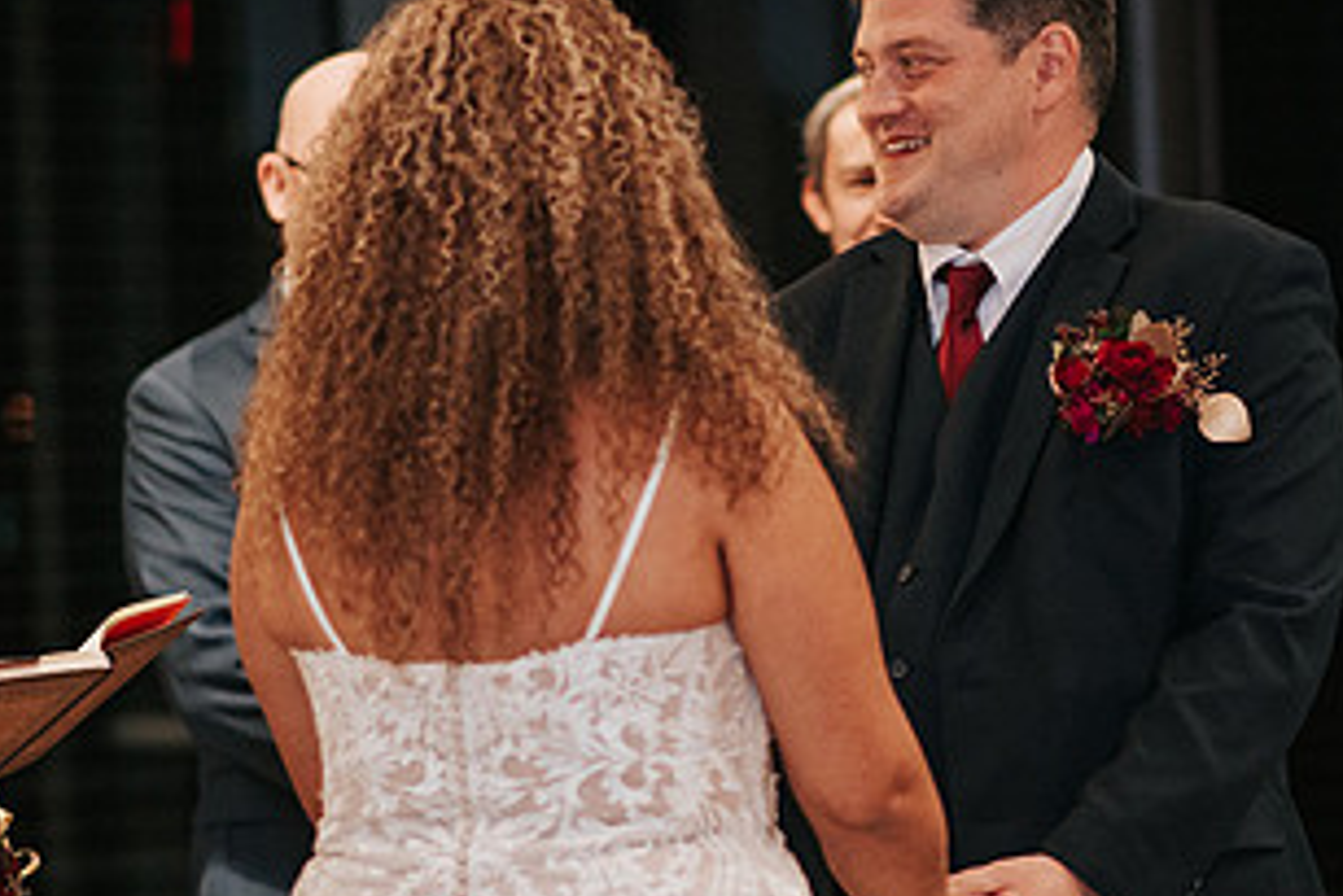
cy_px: 439
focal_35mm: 241
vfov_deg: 5.7
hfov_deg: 8.5
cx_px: 941
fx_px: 8994
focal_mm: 85
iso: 800
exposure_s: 1/160
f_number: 1.8
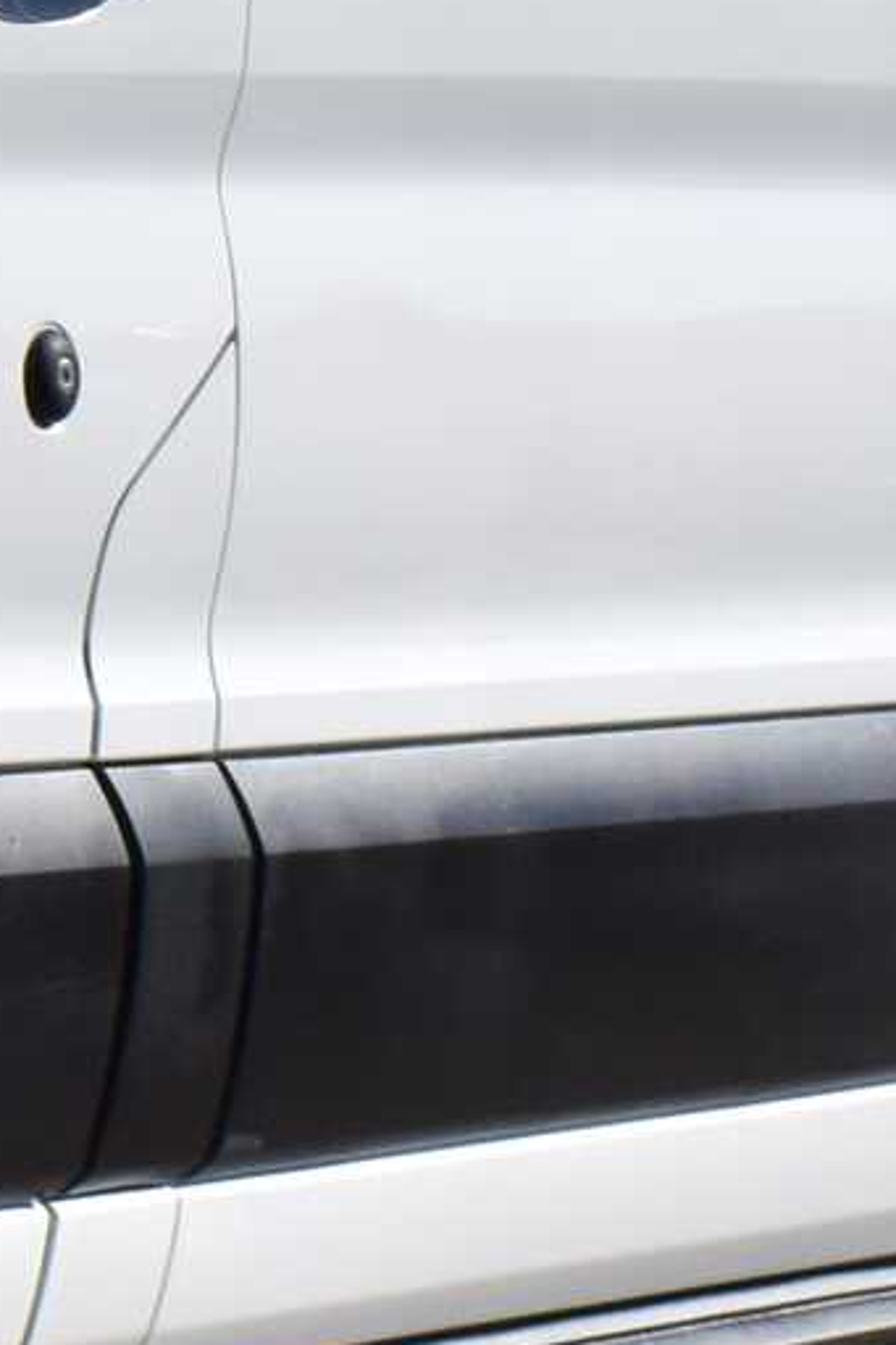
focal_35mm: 209
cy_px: 299
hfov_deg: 6.1
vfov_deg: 9.8
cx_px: -1690
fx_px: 7807
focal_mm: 22
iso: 280
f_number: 11
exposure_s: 1/500
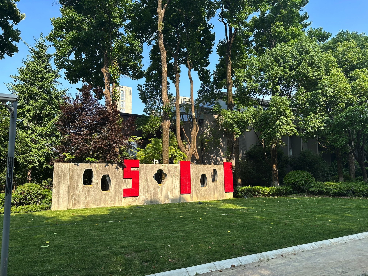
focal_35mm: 24
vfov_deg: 56.8
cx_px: 184
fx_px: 255
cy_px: 138
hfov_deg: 71.6
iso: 80
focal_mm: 6.86
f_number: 1.78
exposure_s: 1/1495
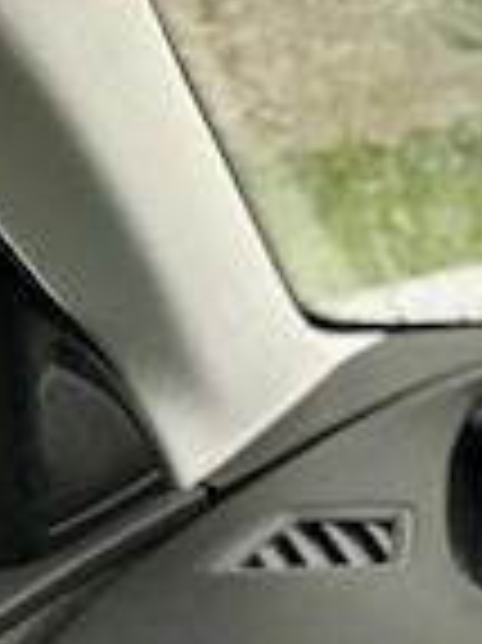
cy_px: 554
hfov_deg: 9.9
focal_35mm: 134
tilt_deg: -16.7
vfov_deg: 14.6
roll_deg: -2.2
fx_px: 2492
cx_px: 1077
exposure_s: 1/108
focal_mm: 6.86
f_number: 1.78
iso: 250
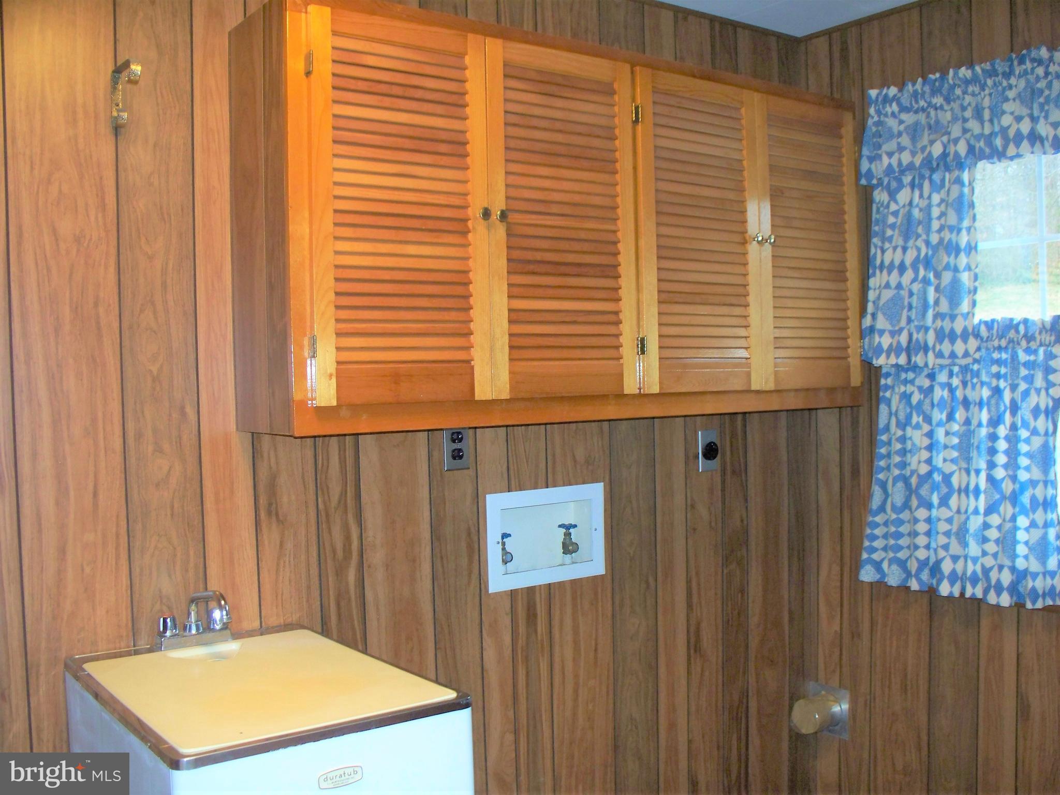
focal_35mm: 36
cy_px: 398
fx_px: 1102
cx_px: 530
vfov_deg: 39.7
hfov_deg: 51.4
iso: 200
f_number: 2.8
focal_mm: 7.54
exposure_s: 1/30
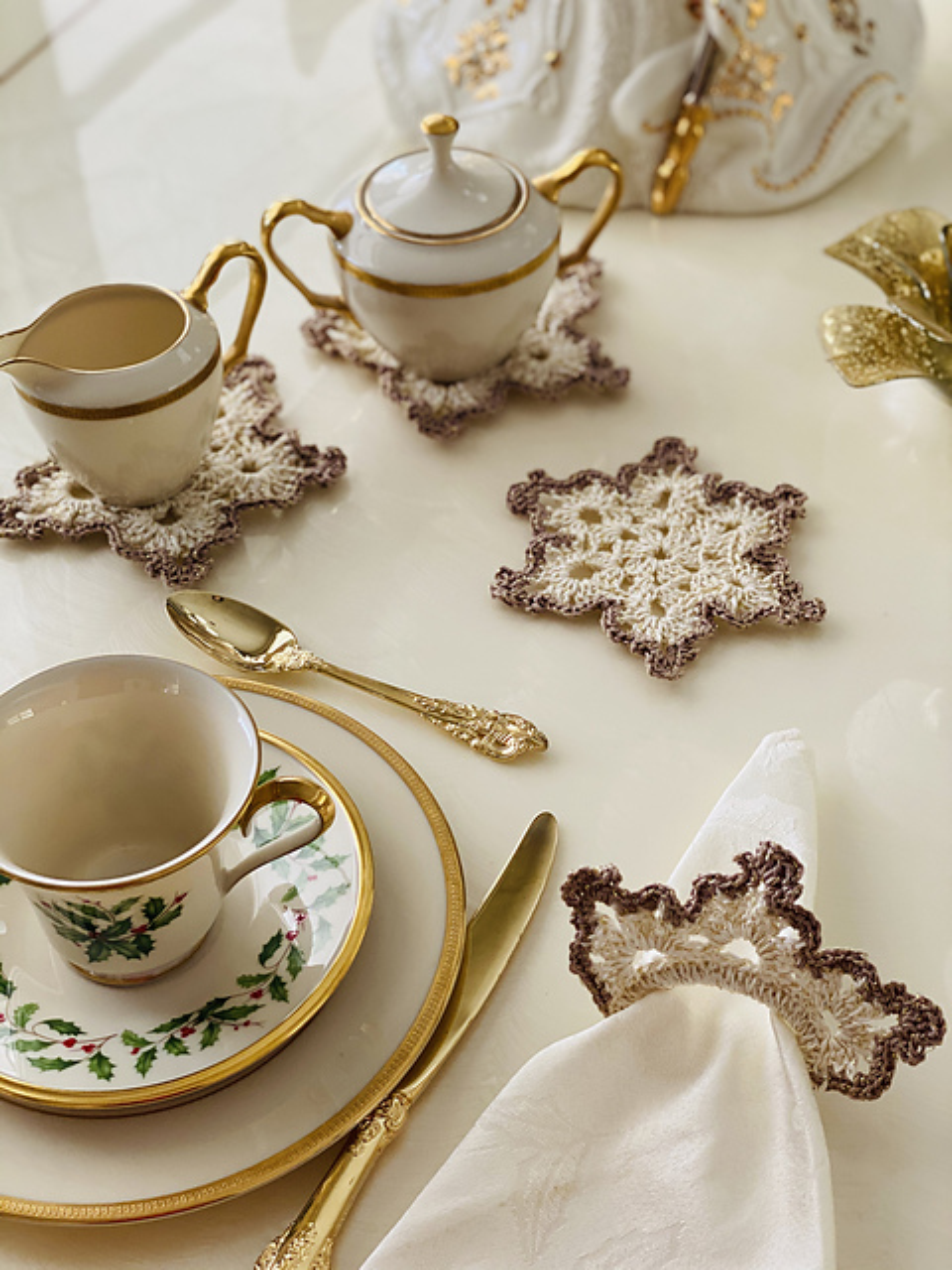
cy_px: 635
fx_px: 1907
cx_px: 476
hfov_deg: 28.0
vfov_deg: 36.8
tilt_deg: -45.3
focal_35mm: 52
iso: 100
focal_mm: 6
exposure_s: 1/122
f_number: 2
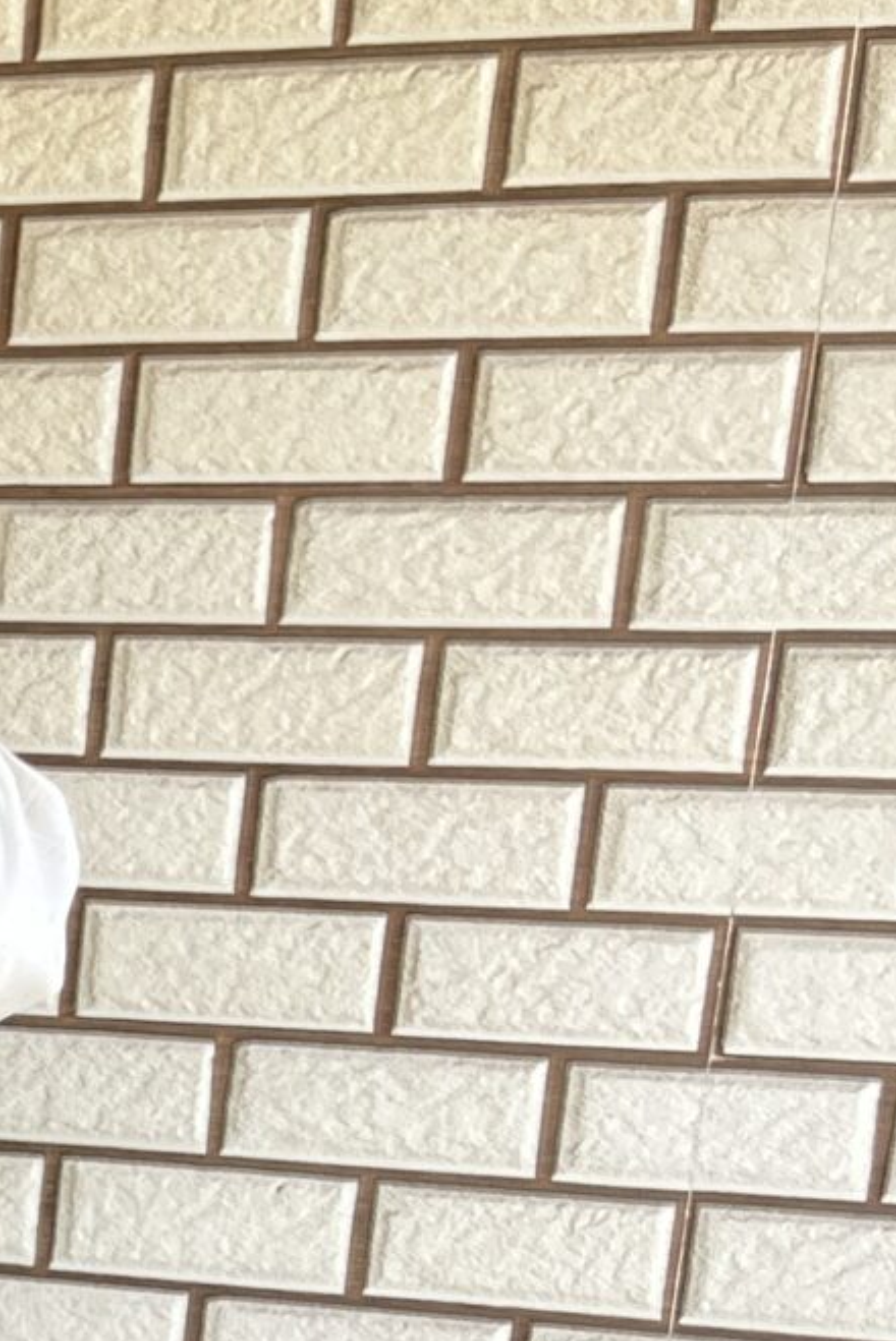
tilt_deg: -17.5
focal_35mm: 105
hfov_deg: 11.6
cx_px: -947
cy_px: 1905
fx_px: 3916
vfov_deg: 17.8
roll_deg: -1.1
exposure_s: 1/122
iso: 40
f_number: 1.6
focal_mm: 5.1
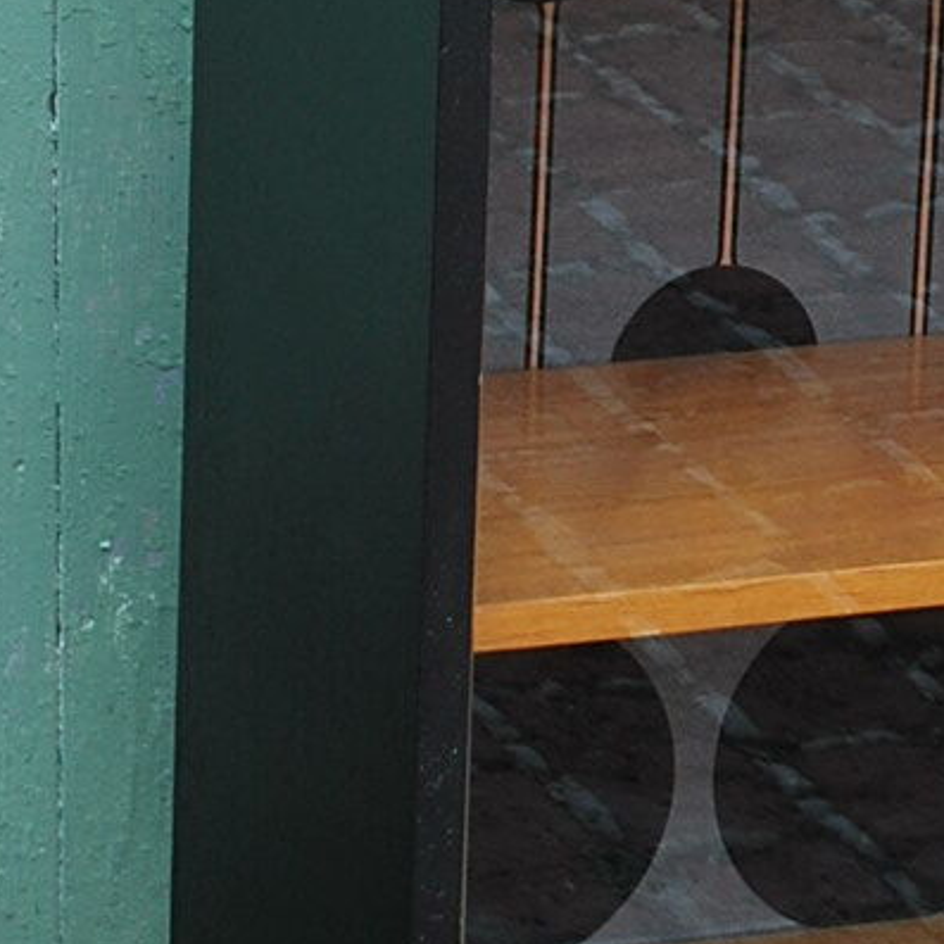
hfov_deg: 7.7
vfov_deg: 7.7
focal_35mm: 224
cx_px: 1106
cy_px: -395
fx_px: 6911
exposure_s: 1/125
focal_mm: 36
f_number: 5.6
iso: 180
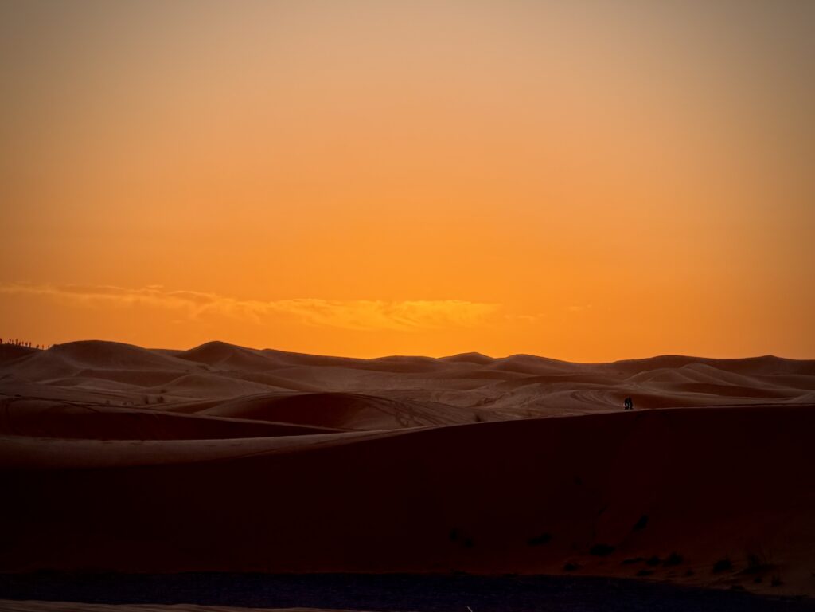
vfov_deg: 14.8
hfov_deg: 19.6
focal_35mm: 100
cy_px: 306
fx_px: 2354
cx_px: 408
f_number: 2.8
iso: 50
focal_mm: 16.89
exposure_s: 1/328
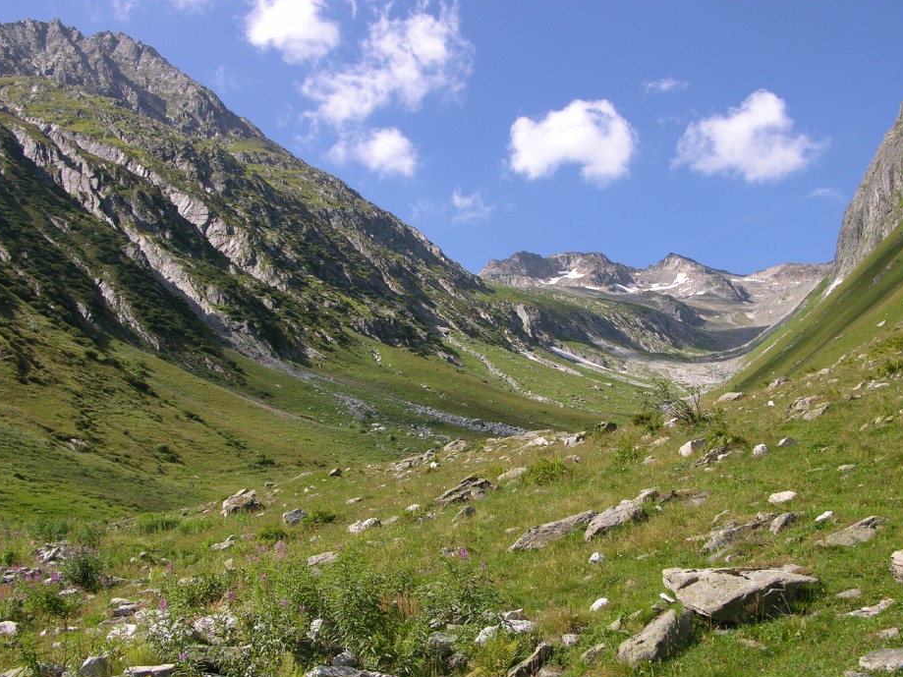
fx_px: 1017
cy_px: 368
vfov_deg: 36.8
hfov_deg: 47.8
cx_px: 476
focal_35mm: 39
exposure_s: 1/234
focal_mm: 8.9
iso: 50
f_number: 5
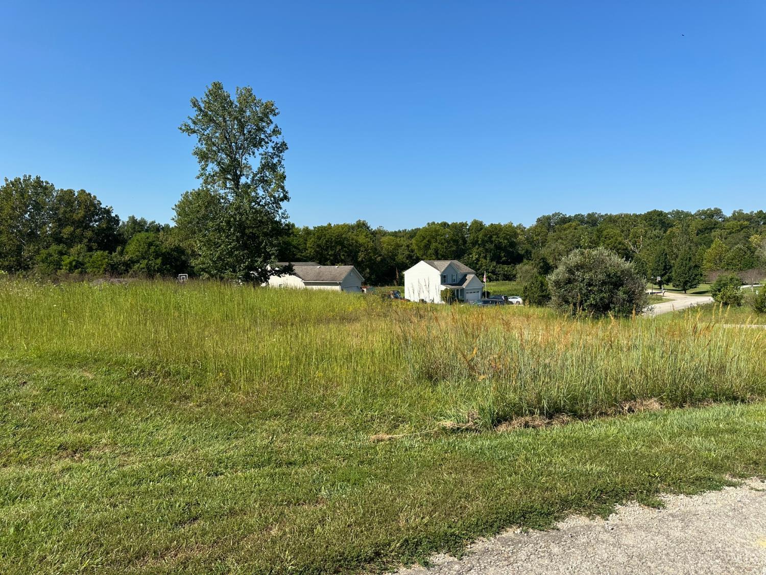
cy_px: 288
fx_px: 531
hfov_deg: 71.6
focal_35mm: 24
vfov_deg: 56.8
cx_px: 383
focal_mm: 6.86
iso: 80
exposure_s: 1/3861
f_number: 1.78
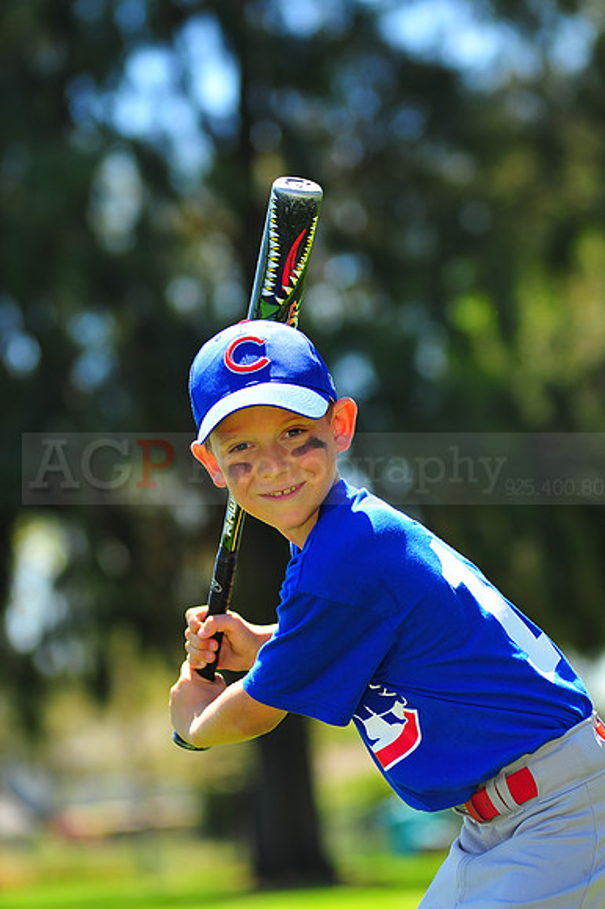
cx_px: 302
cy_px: 454
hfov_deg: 7.6
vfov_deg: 11.4
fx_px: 4543
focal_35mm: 180
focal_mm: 180
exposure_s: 1/400
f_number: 5
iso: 200
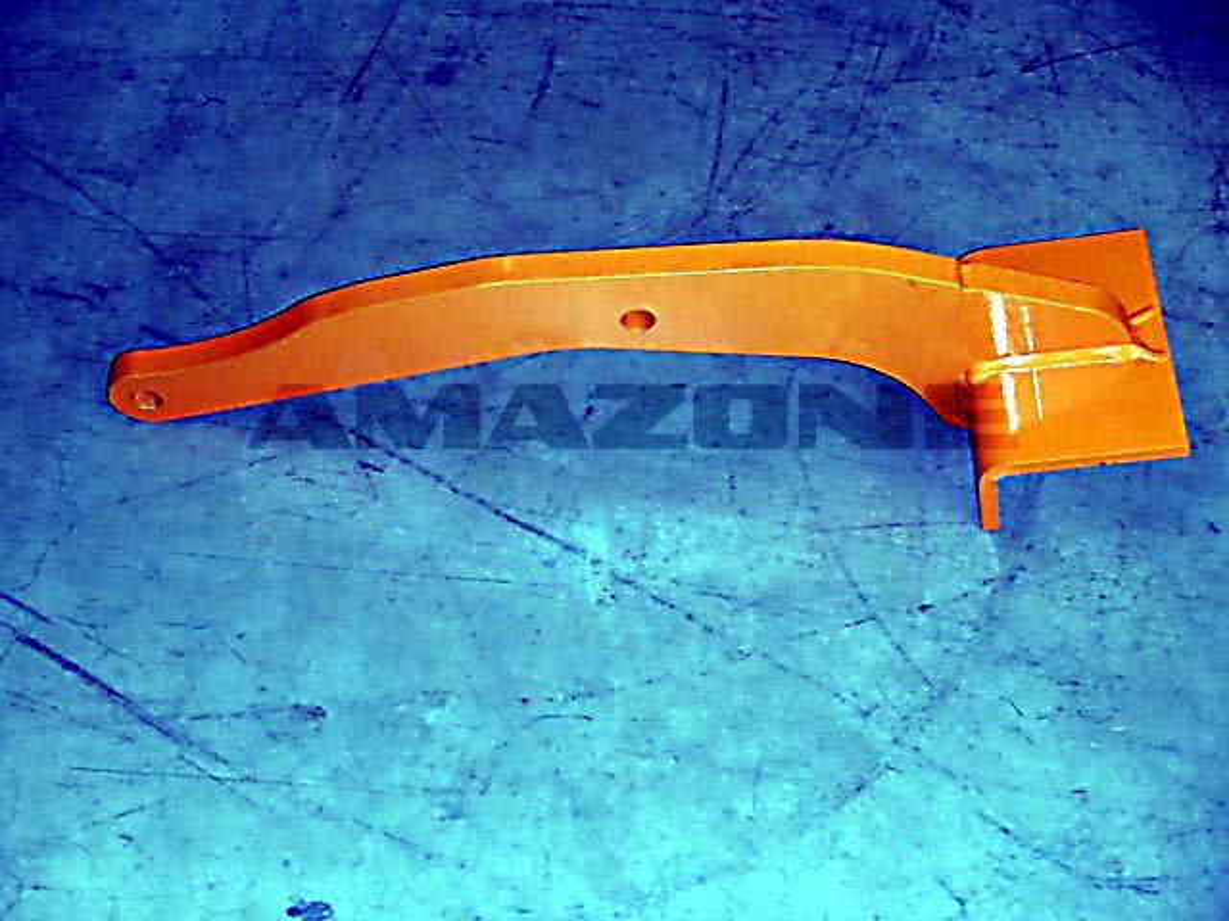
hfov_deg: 38.9
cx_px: 614
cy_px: 460
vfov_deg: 29.7
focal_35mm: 49
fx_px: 1740
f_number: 4.9
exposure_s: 1/50
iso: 400
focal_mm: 8.8
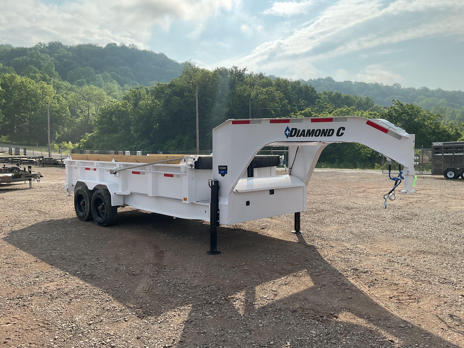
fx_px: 389
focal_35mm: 29
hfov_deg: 61.7
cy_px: 174
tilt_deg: -3.8
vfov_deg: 48.2
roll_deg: -0.2
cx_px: 232
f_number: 1.8
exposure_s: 1/2227
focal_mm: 3
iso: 16
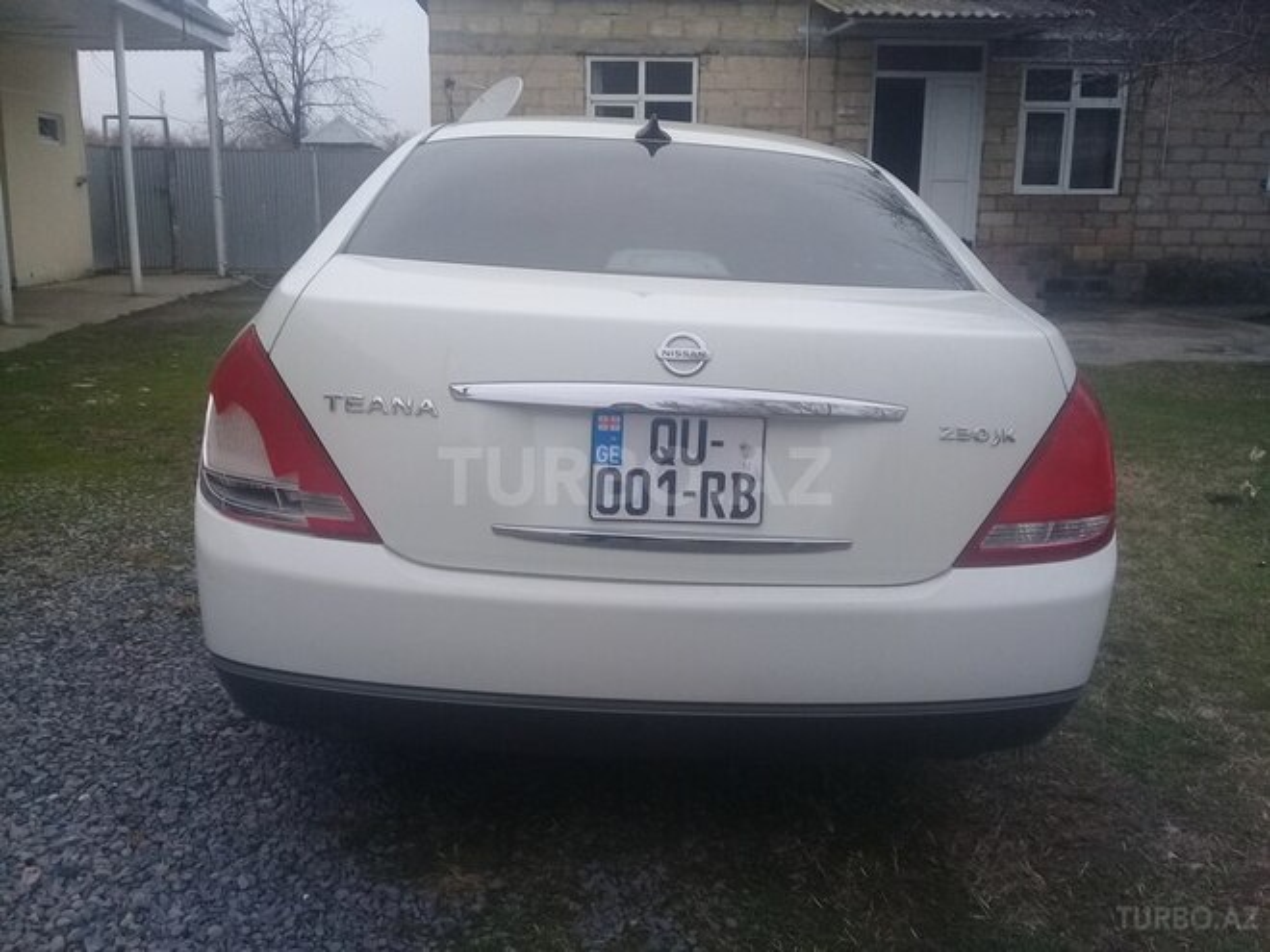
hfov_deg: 58.4
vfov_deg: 45.4
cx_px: 635
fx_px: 1137
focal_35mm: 31
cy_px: 476
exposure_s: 1/140
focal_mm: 3.3
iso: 50
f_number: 2.2
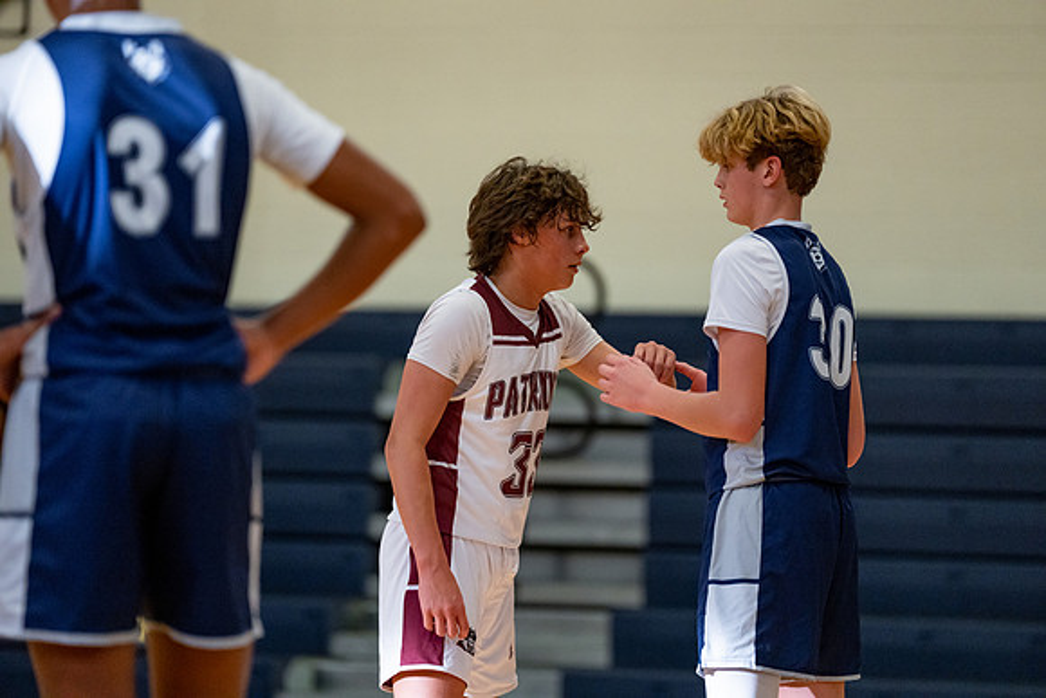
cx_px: 523
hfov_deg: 11.1
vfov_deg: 7.4
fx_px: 5376
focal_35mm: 185
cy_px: 349
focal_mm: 185
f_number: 2.8
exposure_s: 1/1000
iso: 5000
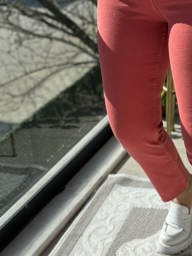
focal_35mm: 97
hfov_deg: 15.0
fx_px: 717
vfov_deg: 20.2
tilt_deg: -38.5
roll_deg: +4.1
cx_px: 180
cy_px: 136
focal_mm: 6.86
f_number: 1.78
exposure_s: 1/1597
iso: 64
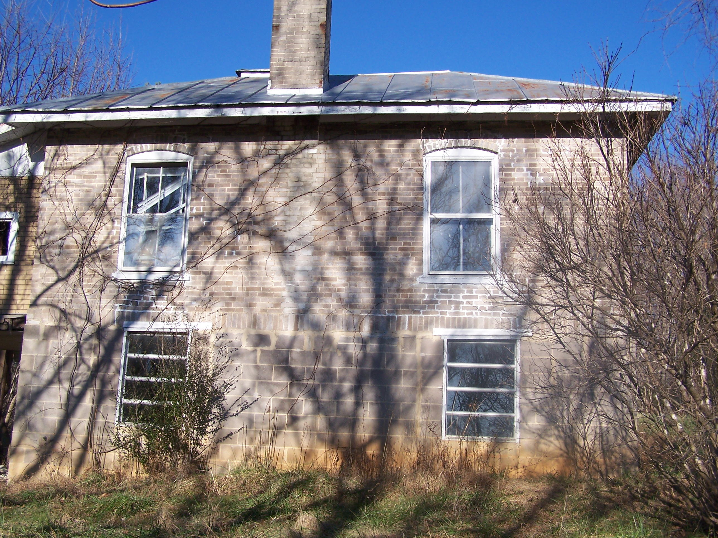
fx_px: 788
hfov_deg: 49.0
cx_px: 359
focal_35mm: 38
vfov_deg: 37.7
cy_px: 269
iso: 80
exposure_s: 1/640
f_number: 4
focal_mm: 6.3
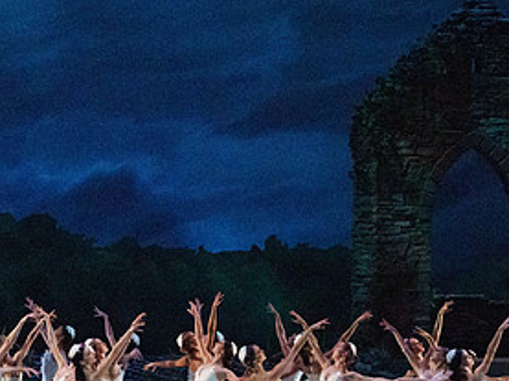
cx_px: 234
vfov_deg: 5.8
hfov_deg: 7.7
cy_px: 195
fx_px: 3774
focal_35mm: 257
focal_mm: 105
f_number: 5.6
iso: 8000
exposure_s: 1/400
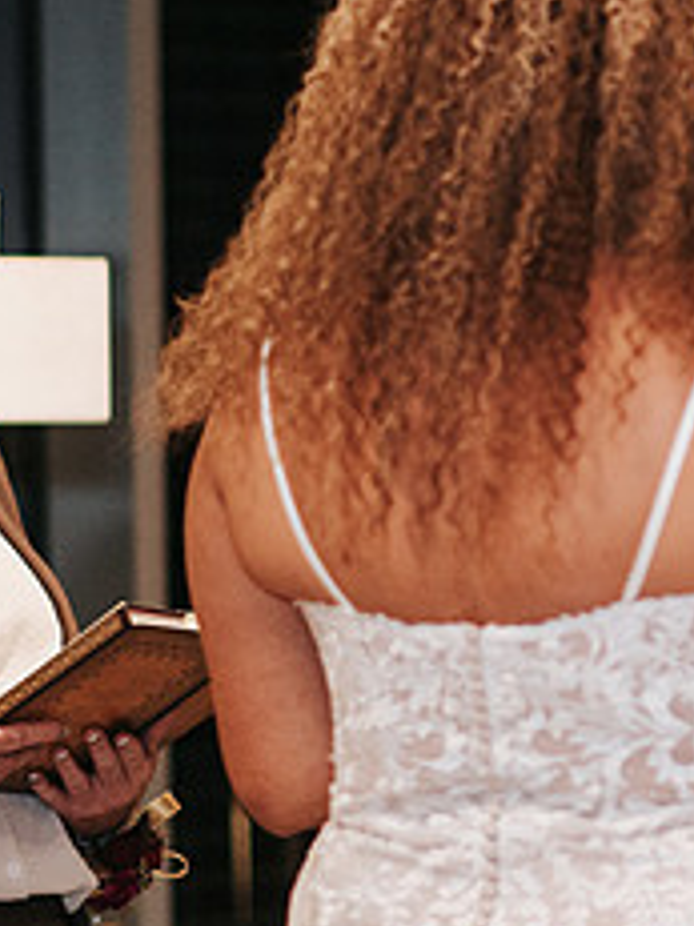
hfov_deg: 4.8
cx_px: 1139
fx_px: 8241
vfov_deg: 6.4
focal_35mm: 308
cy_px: 255
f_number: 1.8
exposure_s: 1/160
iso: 800
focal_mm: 85
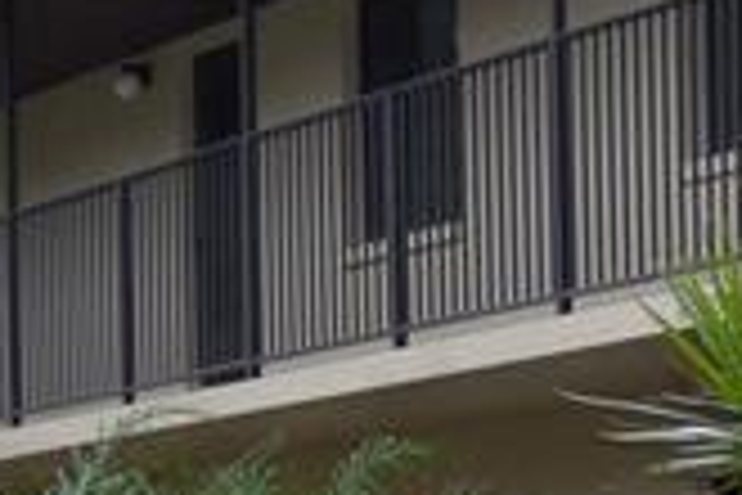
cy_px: 648
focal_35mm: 223
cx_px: 985
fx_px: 4596
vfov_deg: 6.1
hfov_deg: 9.1
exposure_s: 1/100
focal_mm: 24
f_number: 4
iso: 400
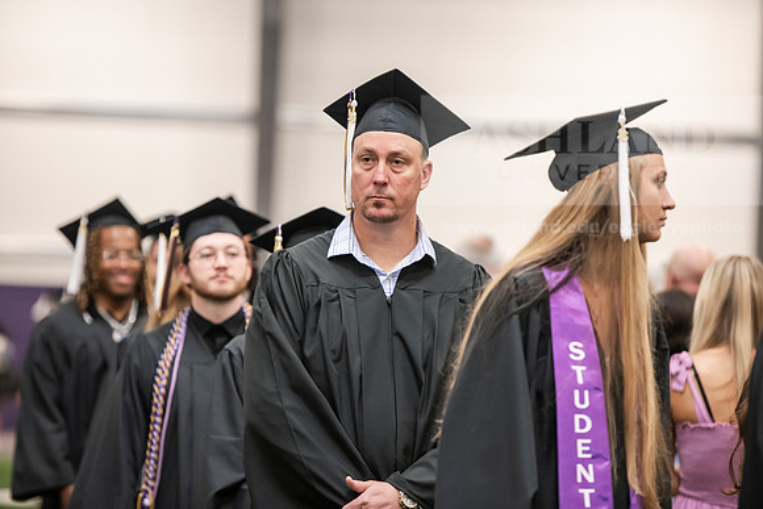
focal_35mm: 165
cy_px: 254
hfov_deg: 12.4
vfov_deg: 8.3
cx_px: 382
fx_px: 3498
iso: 2500
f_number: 3.2
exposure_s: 1/200
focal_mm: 165
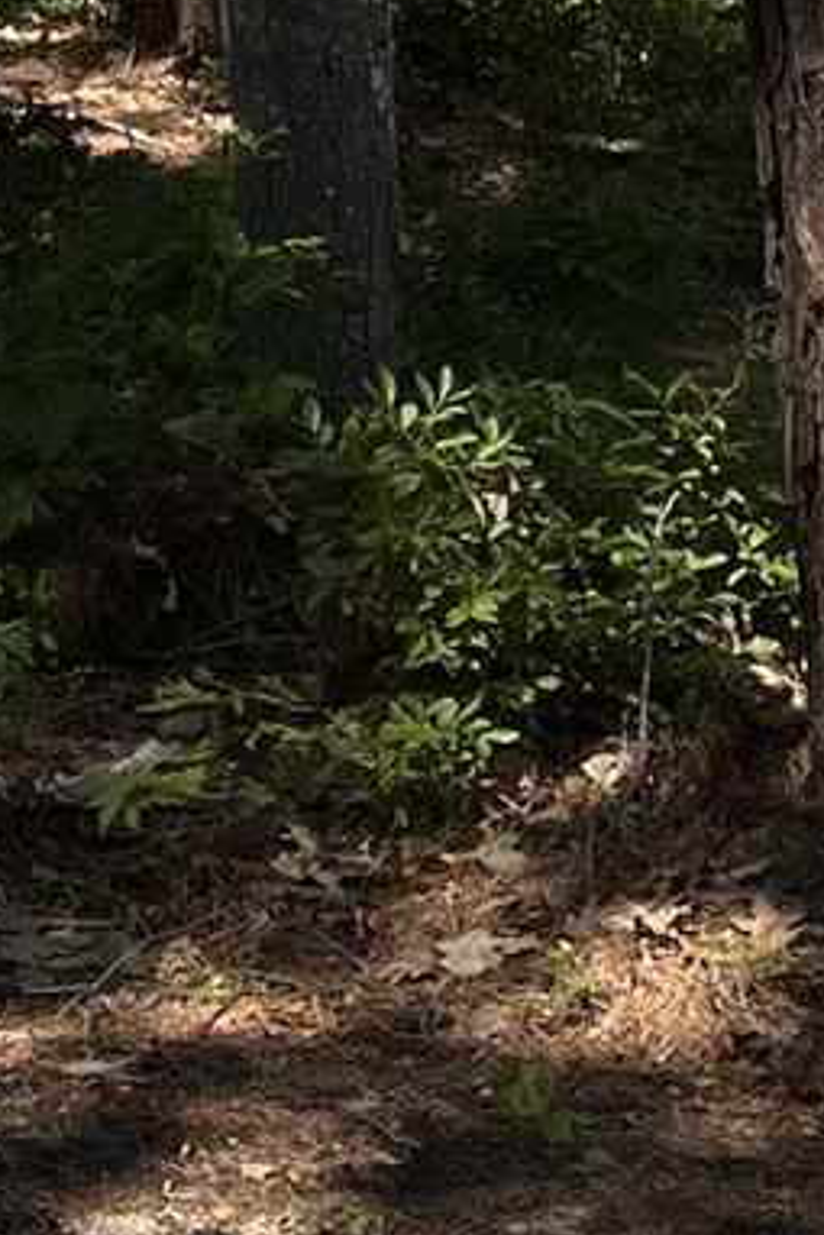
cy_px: 879
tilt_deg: -8.5
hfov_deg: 7.7
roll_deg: +0.6
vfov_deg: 12.6
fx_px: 5591
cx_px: 2204
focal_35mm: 163
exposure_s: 1/1957
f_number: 1.6
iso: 50
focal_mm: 5.1
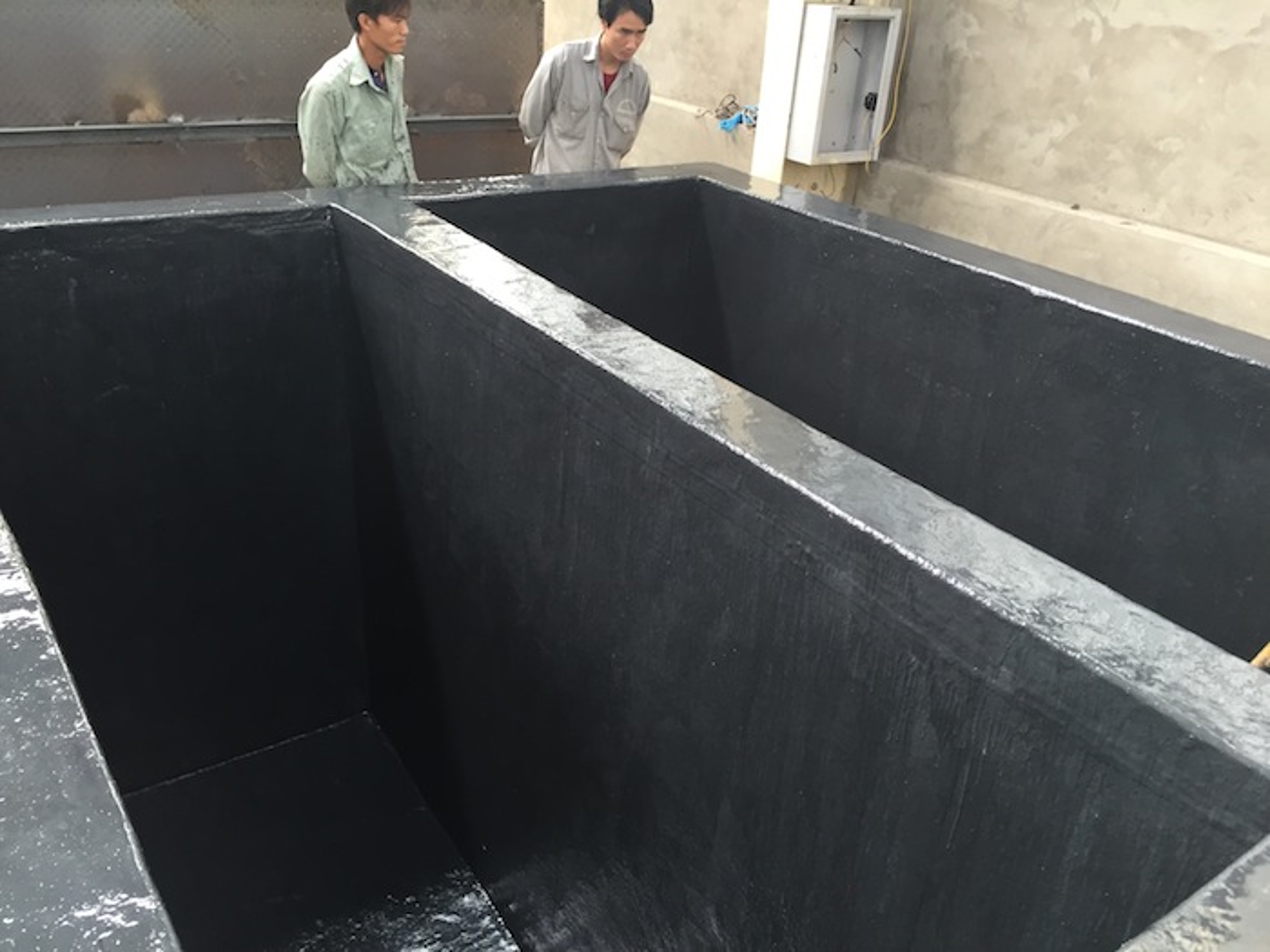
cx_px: 635
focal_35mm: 29
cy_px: 476
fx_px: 1064
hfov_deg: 61.7
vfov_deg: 48.2
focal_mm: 4.15
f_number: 2.2
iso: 40
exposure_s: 1/30
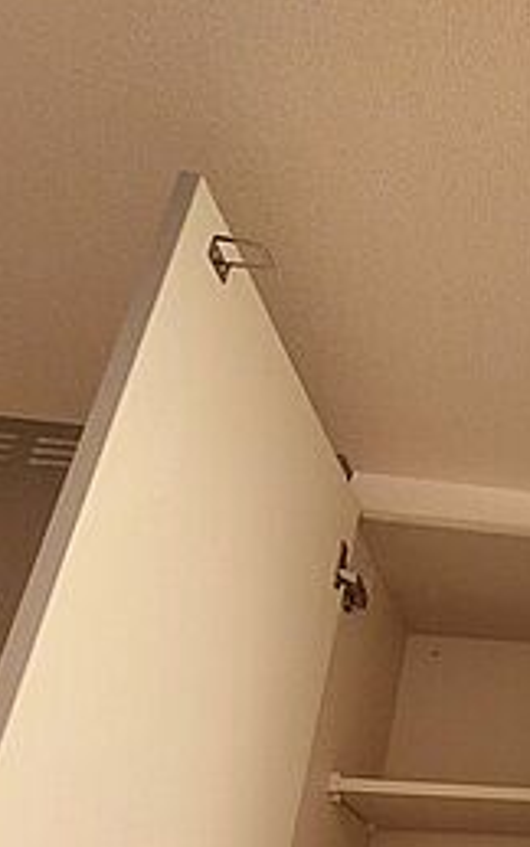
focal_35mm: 34
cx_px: 808
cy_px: 693
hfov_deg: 26.3
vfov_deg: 52.5
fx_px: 785
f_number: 2.2
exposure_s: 1/60
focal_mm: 1.74
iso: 320
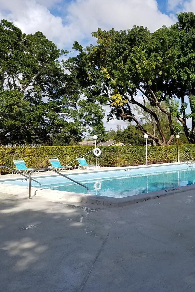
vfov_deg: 51.9
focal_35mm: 37
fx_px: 300
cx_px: 164
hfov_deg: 34.5
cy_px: 147
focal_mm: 4.2
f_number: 1.7
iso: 50
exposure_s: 1/3152
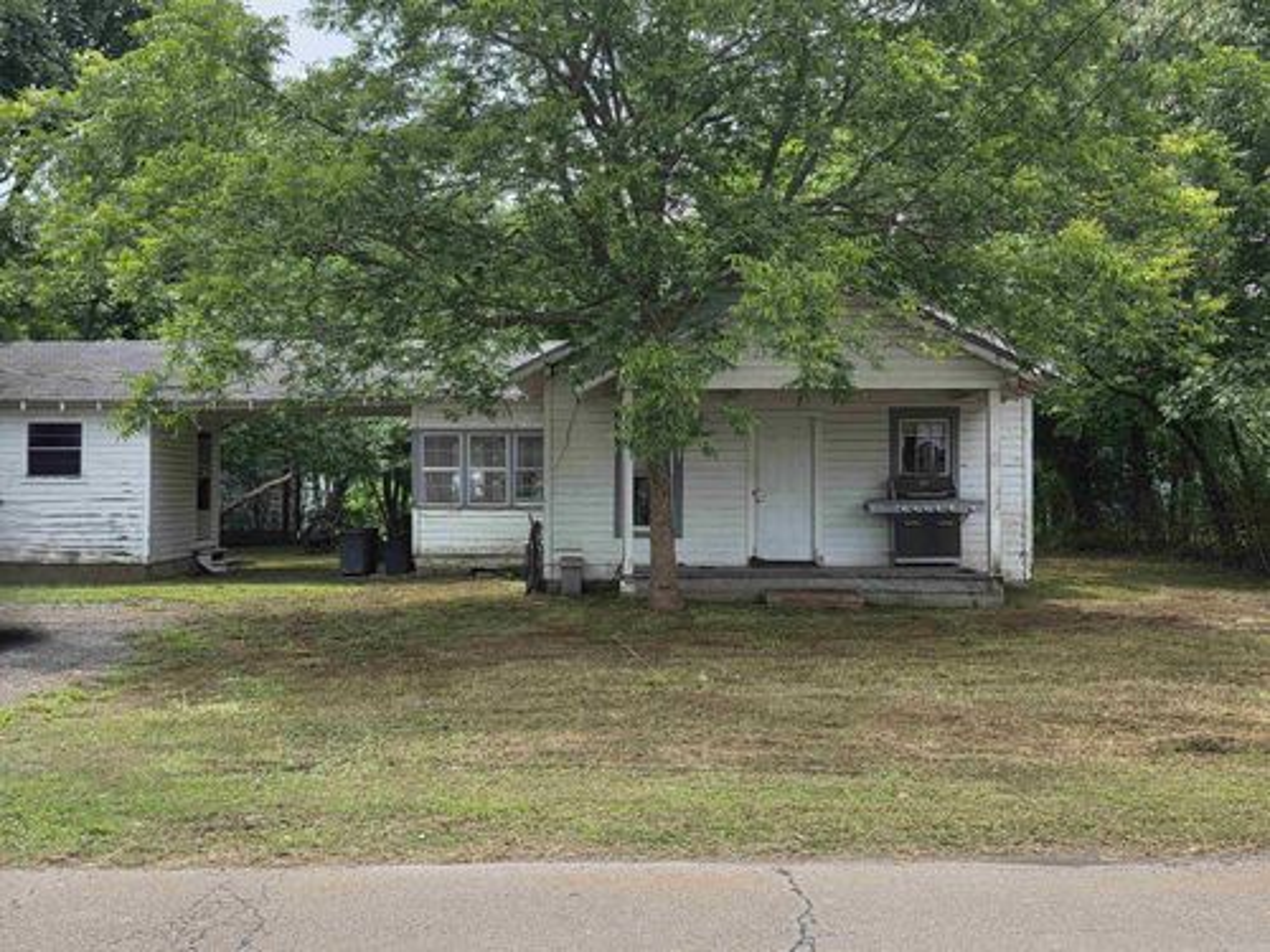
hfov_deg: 51.4
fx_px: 1321
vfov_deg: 39.7
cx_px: 635
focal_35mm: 36
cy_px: 476
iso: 40
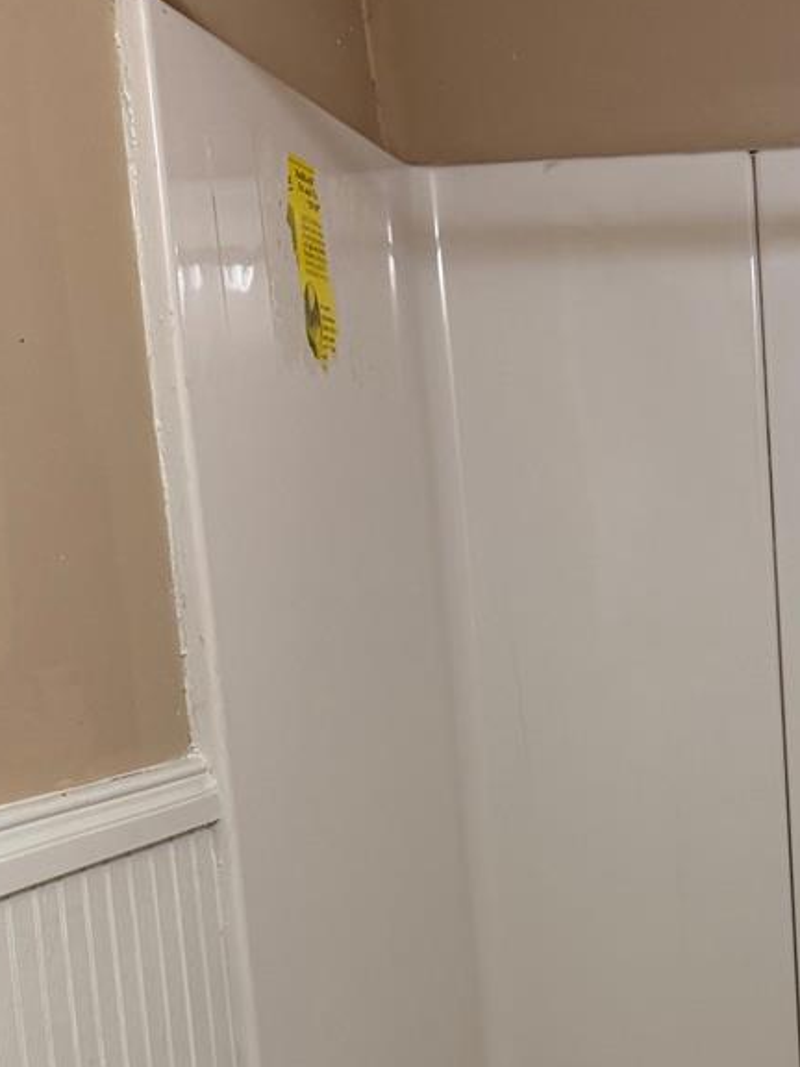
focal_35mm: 64
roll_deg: +3.2
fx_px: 1972
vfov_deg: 29.3
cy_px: 923
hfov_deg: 21.8
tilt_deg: -10.8
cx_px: 869
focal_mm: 6.76
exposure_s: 1/60
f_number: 1.78
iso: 250
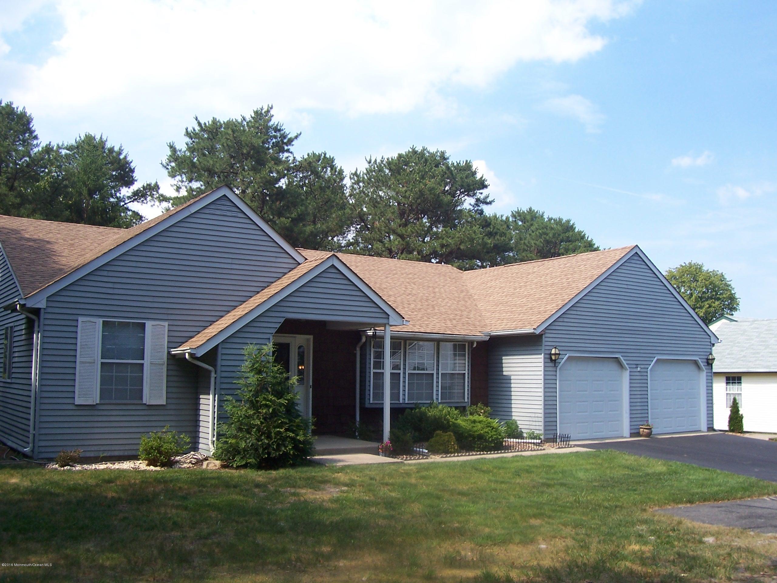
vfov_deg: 41.8
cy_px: 292
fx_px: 763
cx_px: 388
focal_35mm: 34
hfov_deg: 54.0
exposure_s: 1/250
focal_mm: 5.6
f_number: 5.6
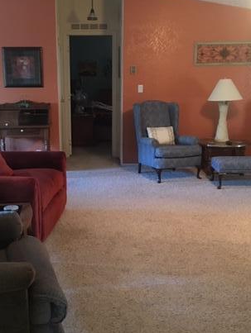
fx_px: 444
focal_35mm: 46
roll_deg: +0.2
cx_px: 93
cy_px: 165
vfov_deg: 41.2
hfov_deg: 31.4
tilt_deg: -11.1
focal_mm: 4.15
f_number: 2.2
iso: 400
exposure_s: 1/15
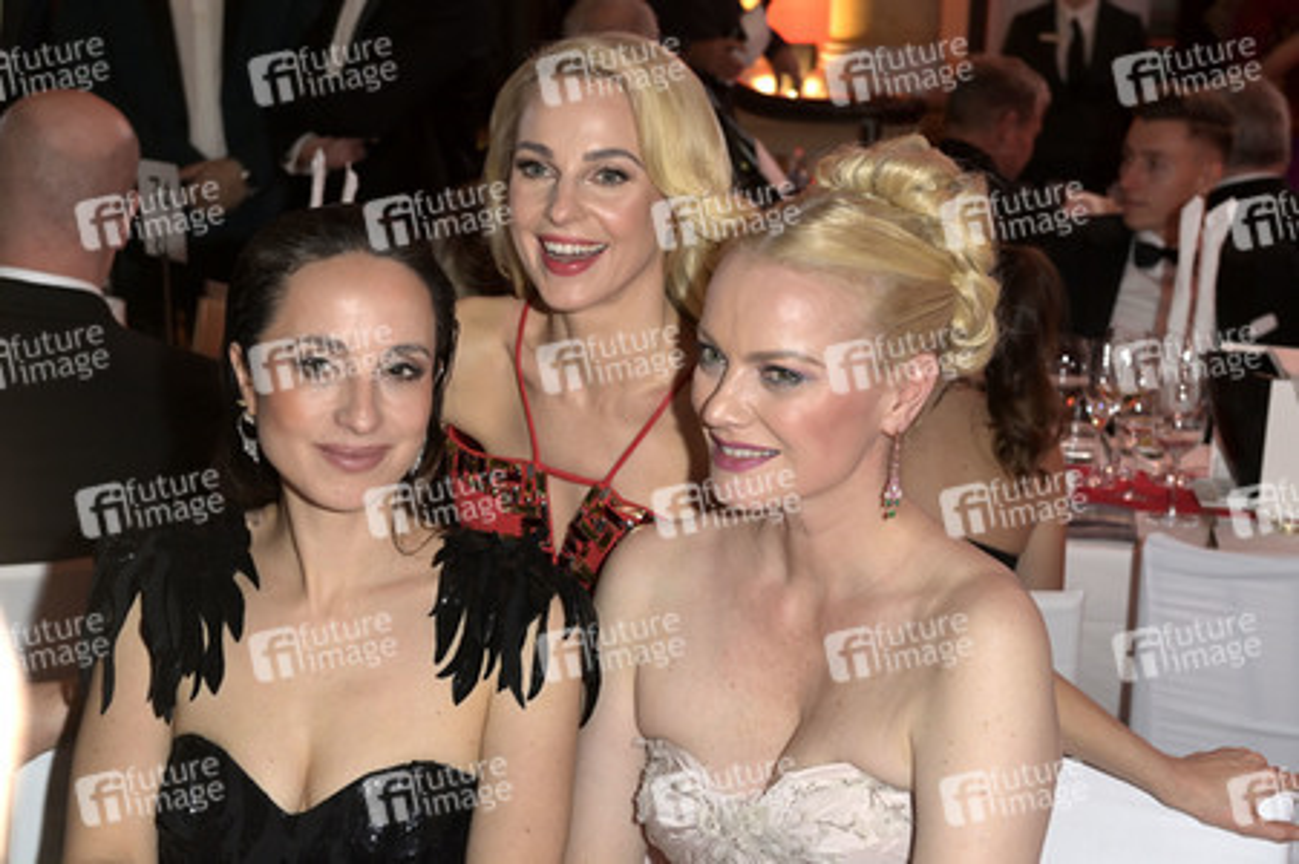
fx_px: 2019
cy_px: 432
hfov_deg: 35.7
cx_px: 650
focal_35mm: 56
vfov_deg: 24.2
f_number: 5
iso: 2000
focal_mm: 56
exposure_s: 1/100
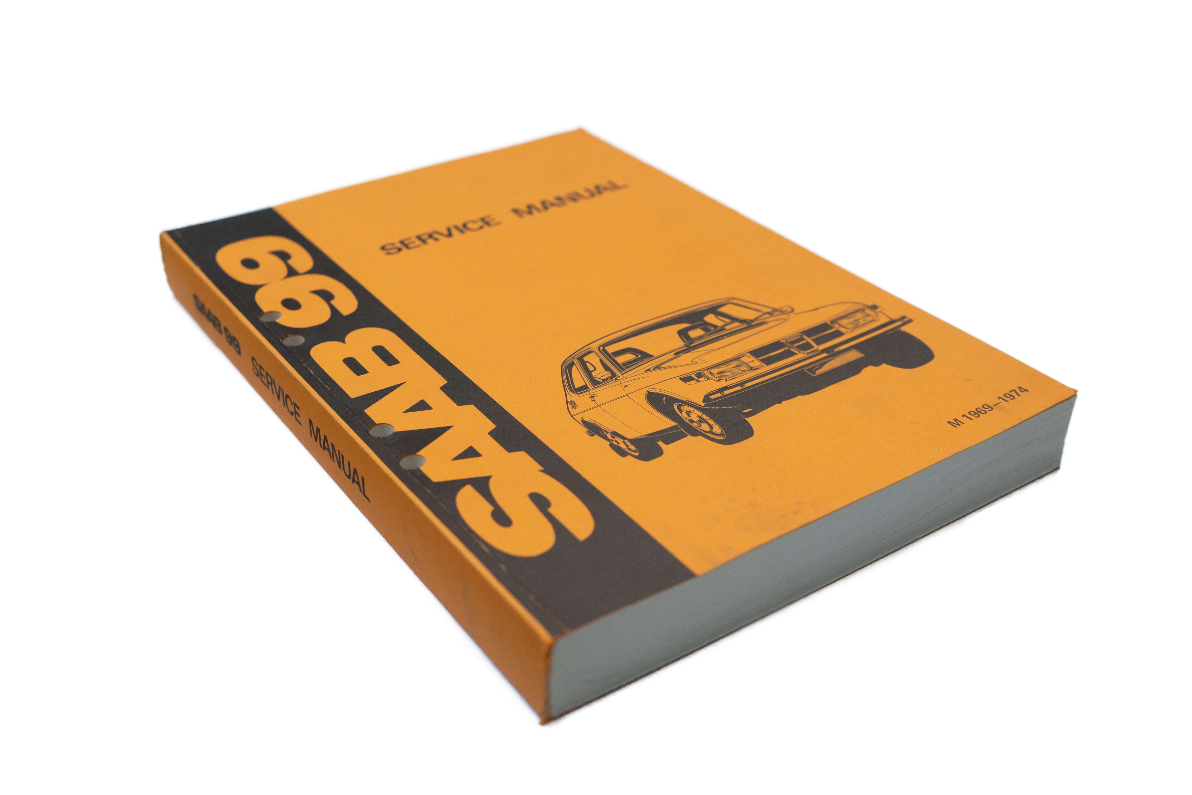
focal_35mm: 33
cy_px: 398
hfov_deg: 57.2
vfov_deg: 40.0
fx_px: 1093
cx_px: 596
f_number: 4
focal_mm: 33
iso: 500
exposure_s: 1/100
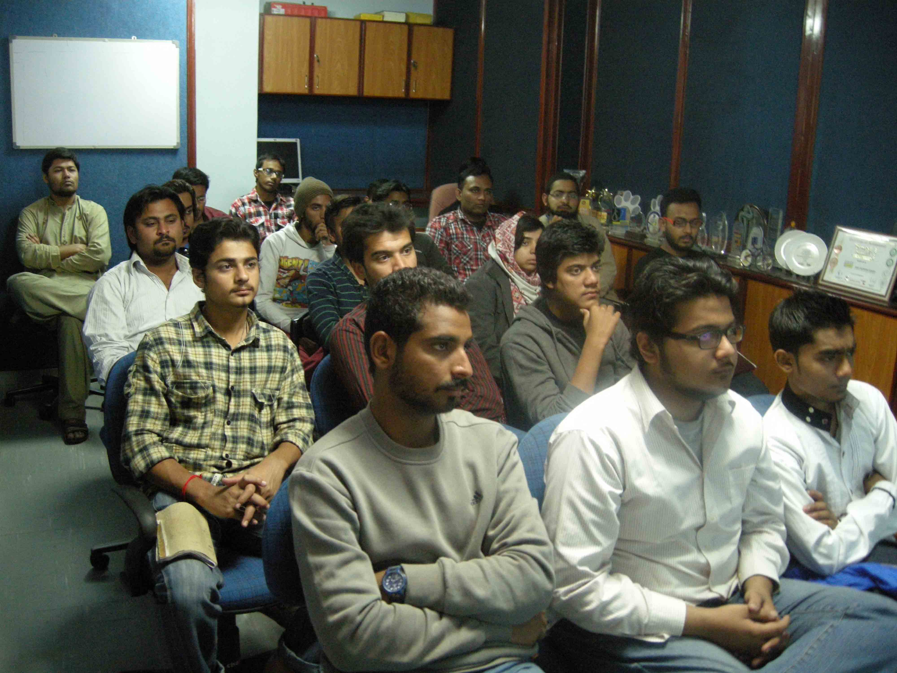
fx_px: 907
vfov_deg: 40.7
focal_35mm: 35
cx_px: 448
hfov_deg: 52.6
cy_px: 336
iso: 495
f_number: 2.7
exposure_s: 1/8
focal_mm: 7.5
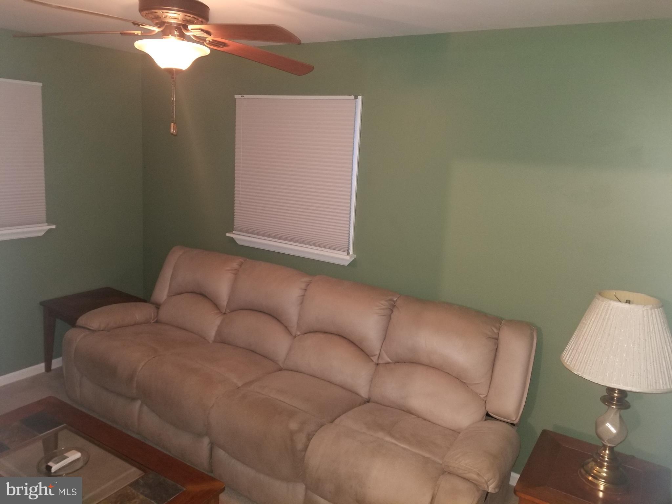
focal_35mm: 26
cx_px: 336
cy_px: 252
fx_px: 505
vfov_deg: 53.1
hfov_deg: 67.3
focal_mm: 4.25
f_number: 1.7
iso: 160
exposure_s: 1/10
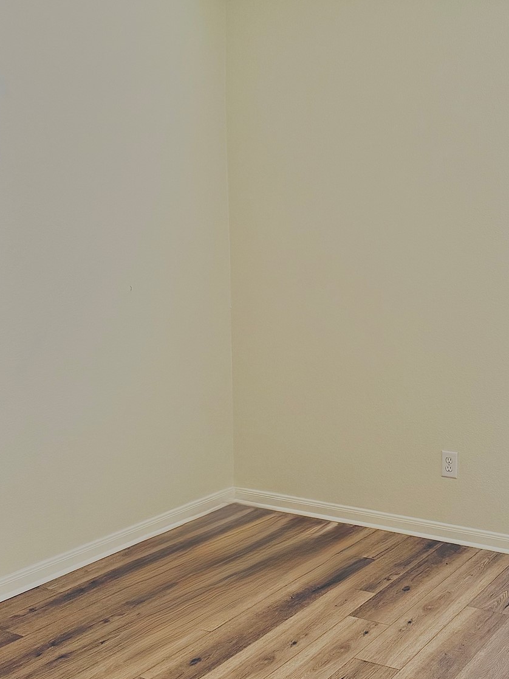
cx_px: 452
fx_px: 862
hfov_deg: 31.4
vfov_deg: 42.8
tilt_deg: -12.6
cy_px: 396
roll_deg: -1.4
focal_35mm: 44
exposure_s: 1/207
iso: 200
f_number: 1.78
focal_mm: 6.76
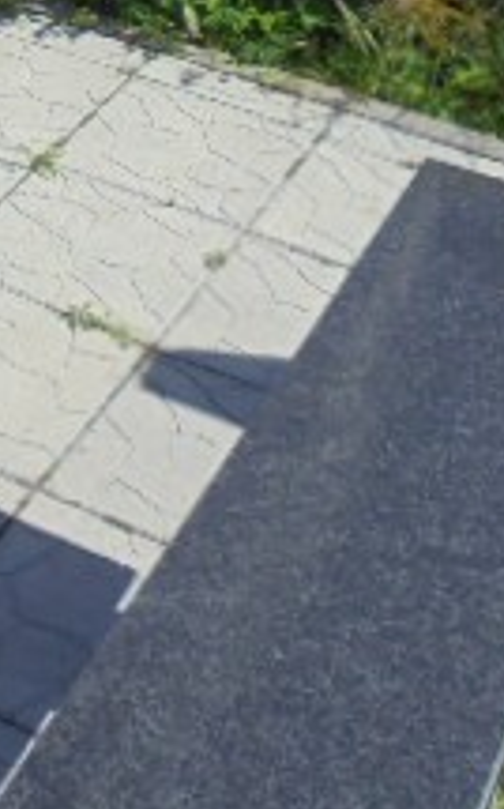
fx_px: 1806
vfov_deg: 24.0
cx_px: -75
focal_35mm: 82
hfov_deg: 15.4
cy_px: -19
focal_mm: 4.6
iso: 100
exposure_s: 1/800
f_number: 3.5
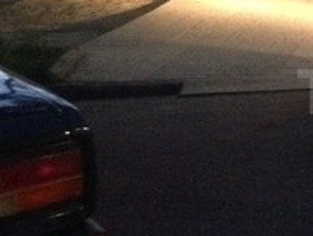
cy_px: 92
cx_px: 452
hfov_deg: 17.1
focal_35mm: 105
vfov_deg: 14.1
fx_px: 951
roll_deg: +0.6
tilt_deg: -10.2
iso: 800
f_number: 2.4
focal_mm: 4.12
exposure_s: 1/17
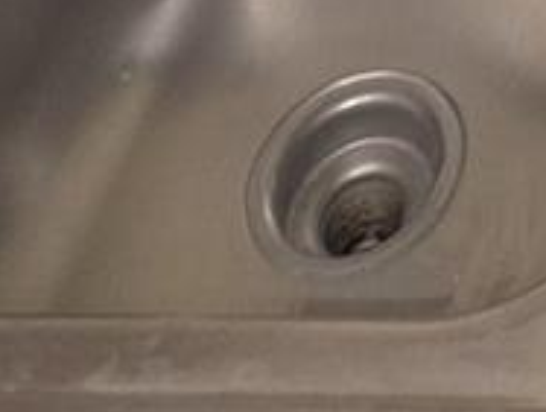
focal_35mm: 71
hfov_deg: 23.6
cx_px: 739
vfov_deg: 13.0
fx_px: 1122
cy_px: -684
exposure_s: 1/60
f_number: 1.9
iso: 32
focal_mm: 2.2
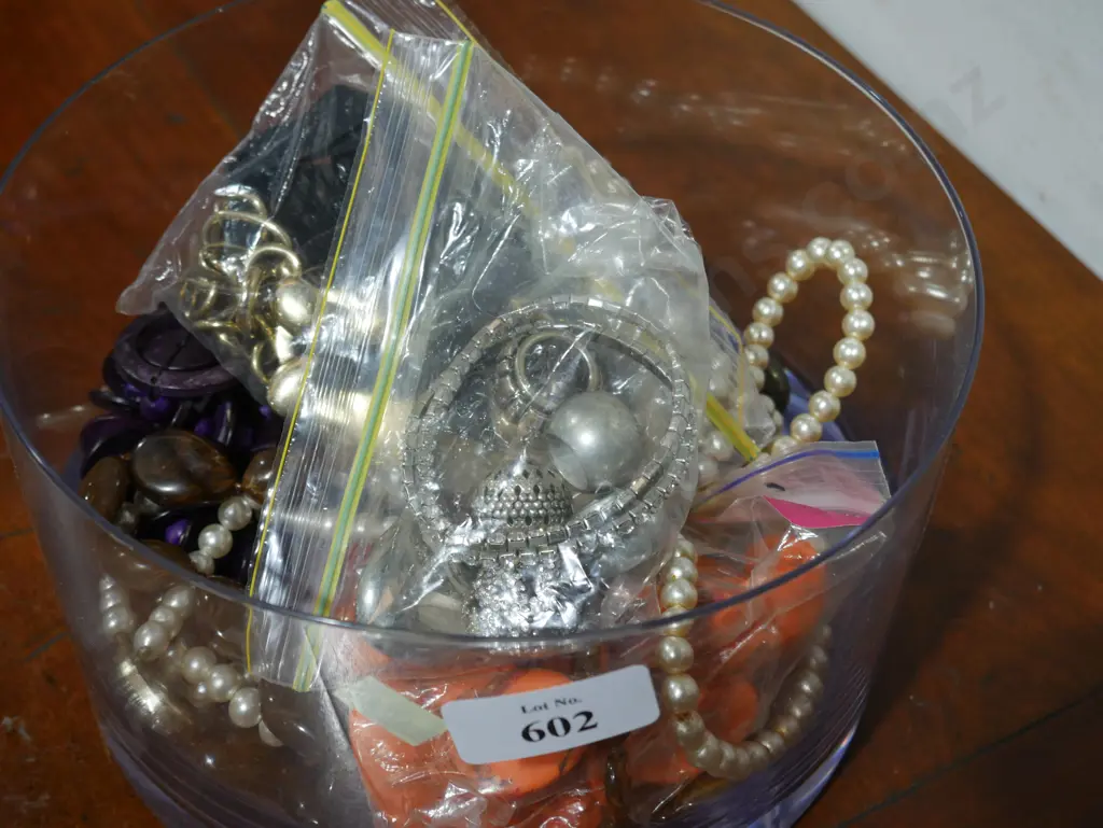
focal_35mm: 56
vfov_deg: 26.1
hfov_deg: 34.3
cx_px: 552
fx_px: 1785
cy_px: 414
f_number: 5.3
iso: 500
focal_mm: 28
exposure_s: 1/60
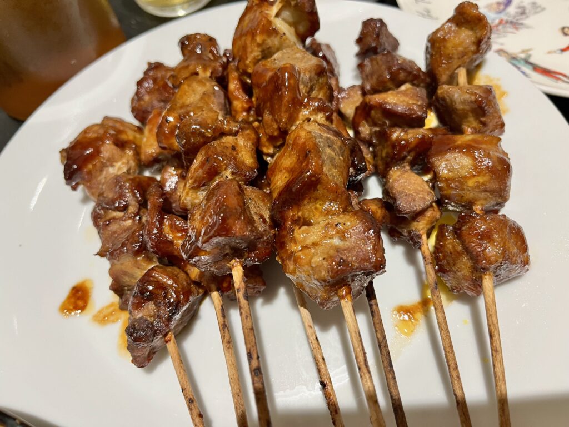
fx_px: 427
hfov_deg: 67.3
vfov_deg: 53.1
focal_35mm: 26
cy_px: 214
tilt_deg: -58.6
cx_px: 284
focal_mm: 5.1
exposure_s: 1/50
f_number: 1.6
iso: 160
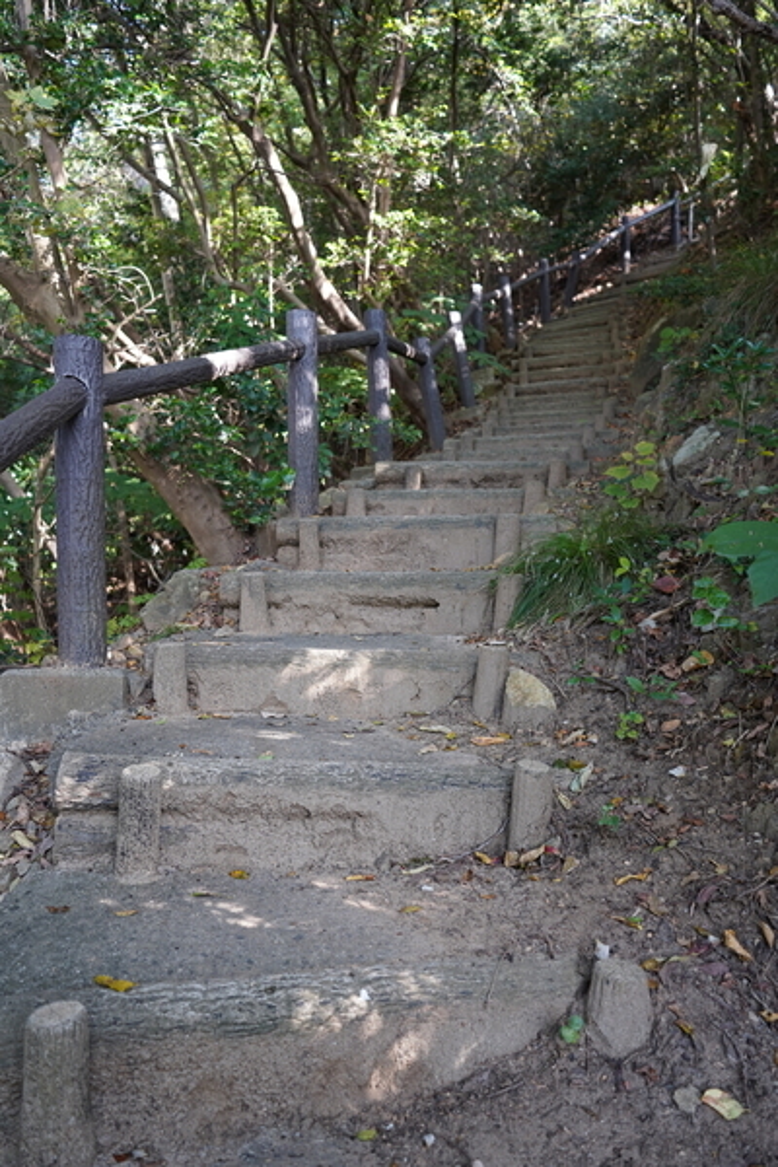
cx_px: 389
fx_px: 908
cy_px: 584
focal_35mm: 28
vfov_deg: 65.5
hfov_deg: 46.4
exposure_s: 1/30
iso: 200
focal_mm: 28
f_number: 4
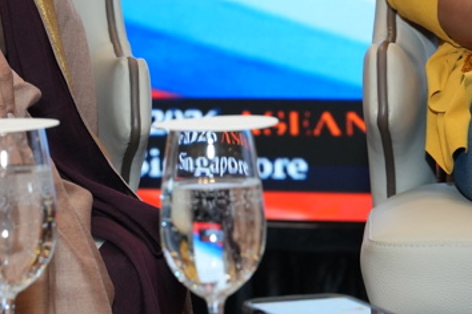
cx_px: 204
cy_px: -198
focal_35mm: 237
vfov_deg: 5.7
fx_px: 3107
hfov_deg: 8.7
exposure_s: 1/200
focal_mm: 70
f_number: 5
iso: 1600
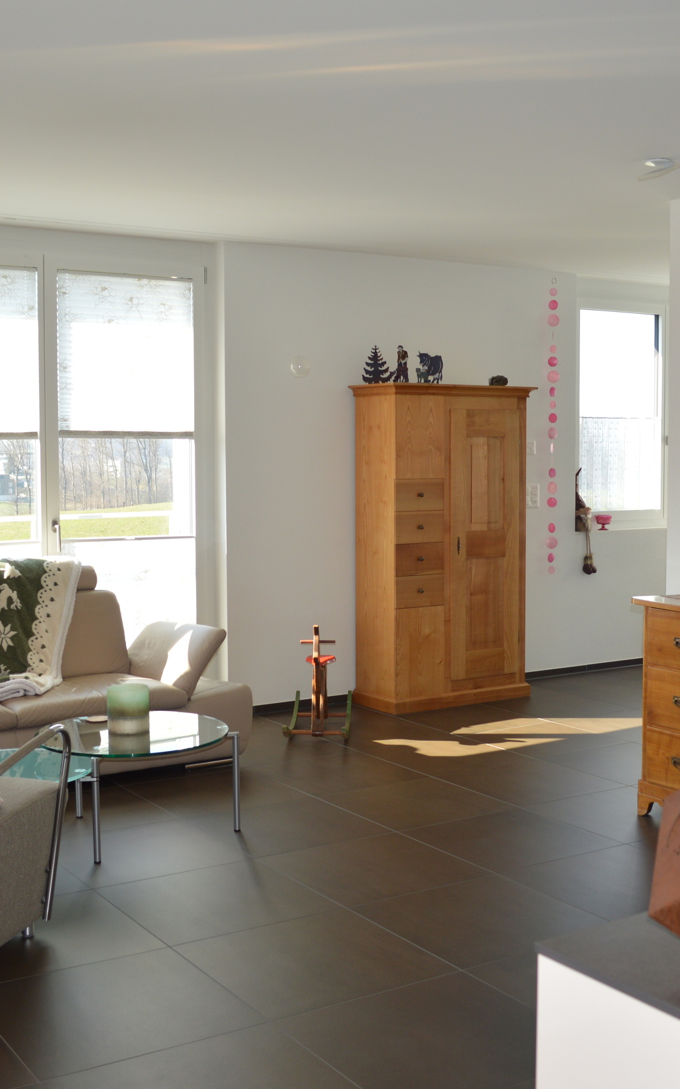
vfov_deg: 47.2
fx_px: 1246
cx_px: 377
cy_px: 539
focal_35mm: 42
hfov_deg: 30.5
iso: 160
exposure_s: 1/125
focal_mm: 18
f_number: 4
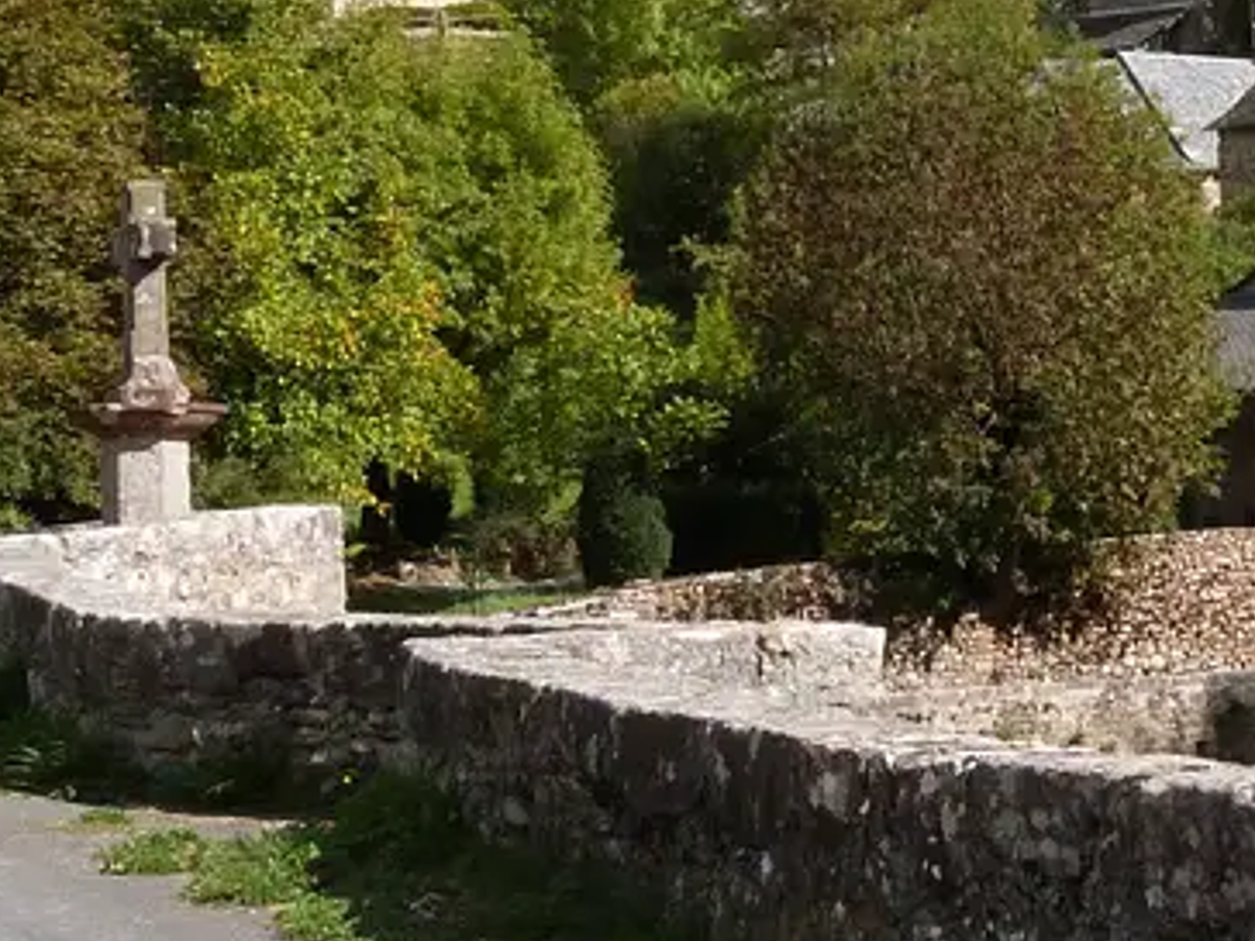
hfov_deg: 15.8
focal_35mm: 123
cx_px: 1134
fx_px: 4459
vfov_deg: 12.0
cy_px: 72
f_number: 5.6
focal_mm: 6.2
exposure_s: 1/320
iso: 100
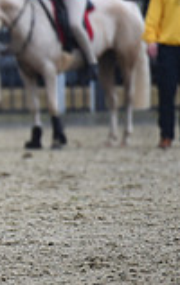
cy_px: 120
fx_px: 11588
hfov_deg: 0.9
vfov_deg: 1.4
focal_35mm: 1483
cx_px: -293
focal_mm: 400
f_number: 4.5
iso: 1250
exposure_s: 1/800
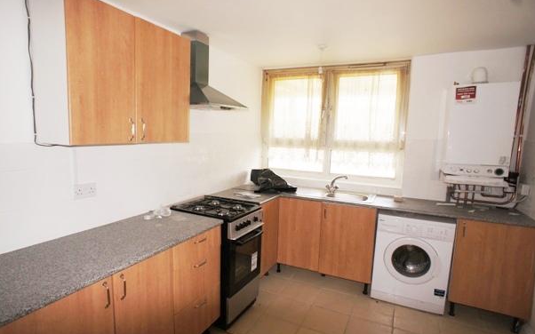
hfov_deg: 70.4
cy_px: 171
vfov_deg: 47.6
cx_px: 254
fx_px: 379
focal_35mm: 26
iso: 200
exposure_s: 1/100
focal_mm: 16
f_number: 4
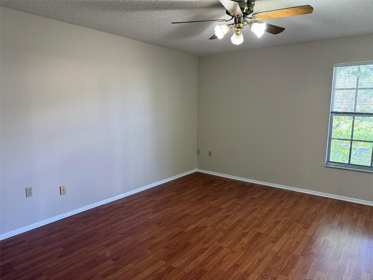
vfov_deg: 56.8
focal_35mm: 24
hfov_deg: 71.6
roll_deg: -0.3
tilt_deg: -8.2
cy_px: 140
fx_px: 259
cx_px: 186
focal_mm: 6.76
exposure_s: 1/60
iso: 250
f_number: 1.78
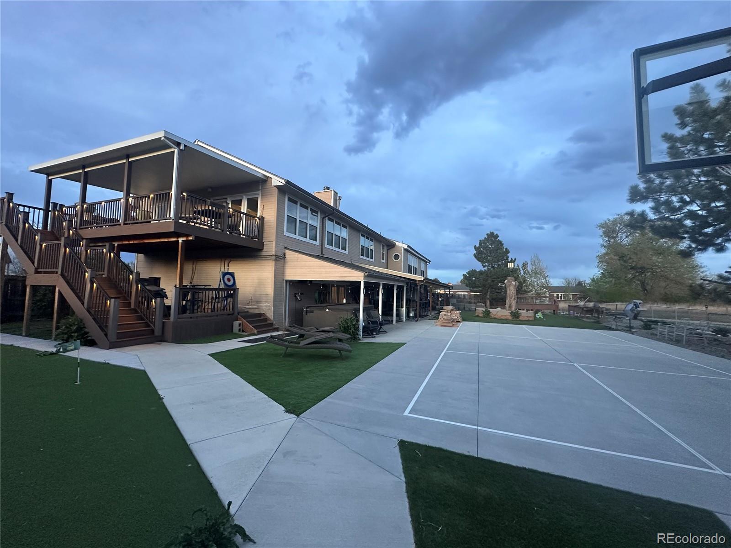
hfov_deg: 102.1
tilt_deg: +3.8
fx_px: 296
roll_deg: -1.5
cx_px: 366
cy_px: 274
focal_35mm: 14
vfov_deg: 85.7
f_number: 2.2
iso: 250
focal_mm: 2.22
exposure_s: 1/60
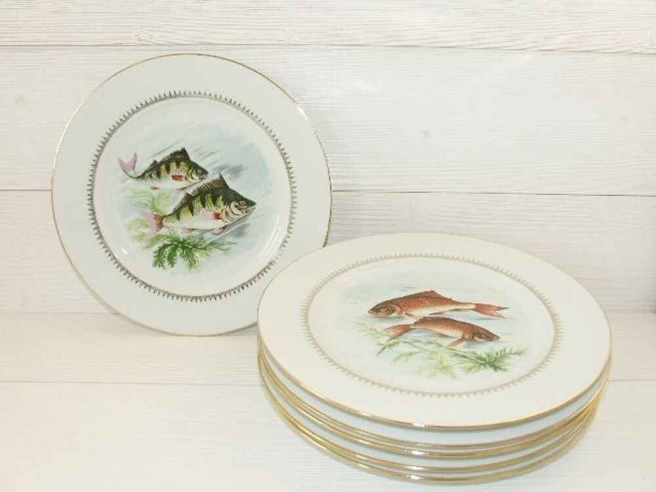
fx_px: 550
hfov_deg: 61.7
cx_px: 328
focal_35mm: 29
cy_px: 246
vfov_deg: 48.2
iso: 64
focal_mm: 7.56
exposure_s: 1/80
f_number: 3.2
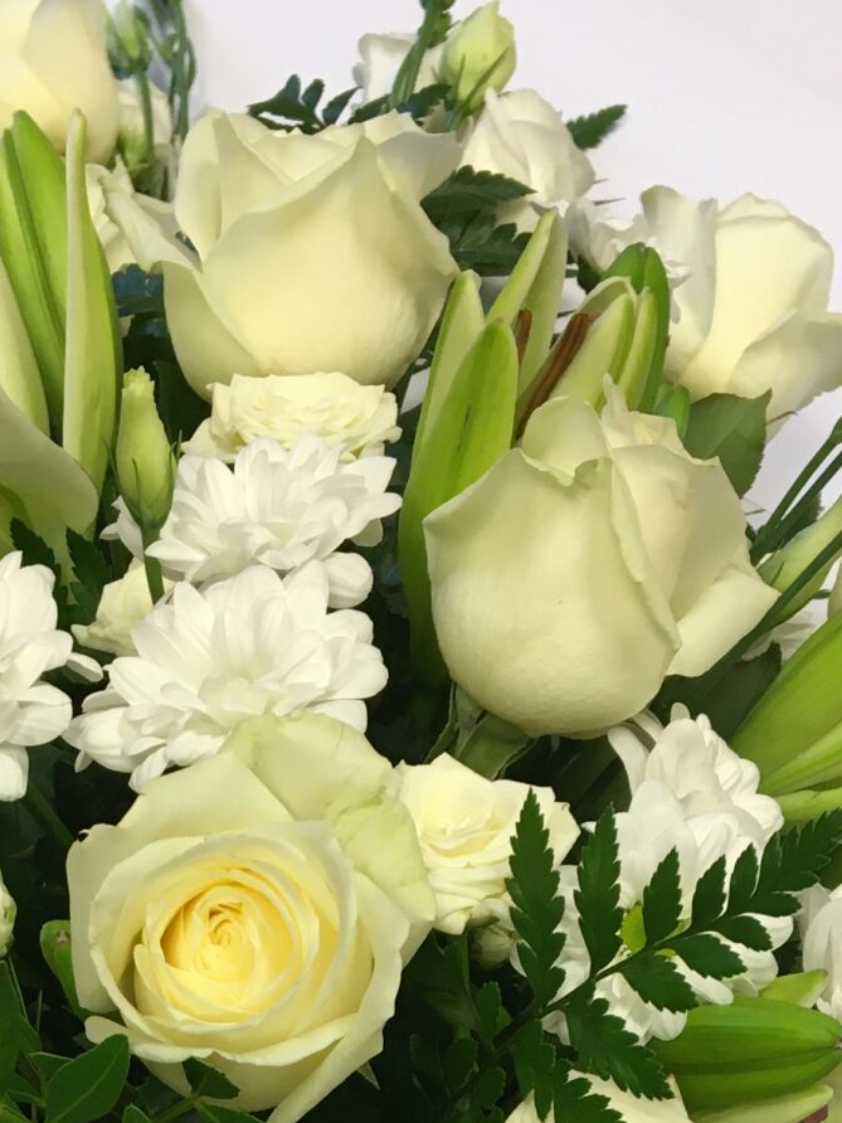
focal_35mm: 78
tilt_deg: -70.7
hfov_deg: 18.8
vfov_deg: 22.4
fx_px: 2530
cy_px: 1453
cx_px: 205
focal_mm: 4.15
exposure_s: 1/33
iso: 25
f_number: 2.2
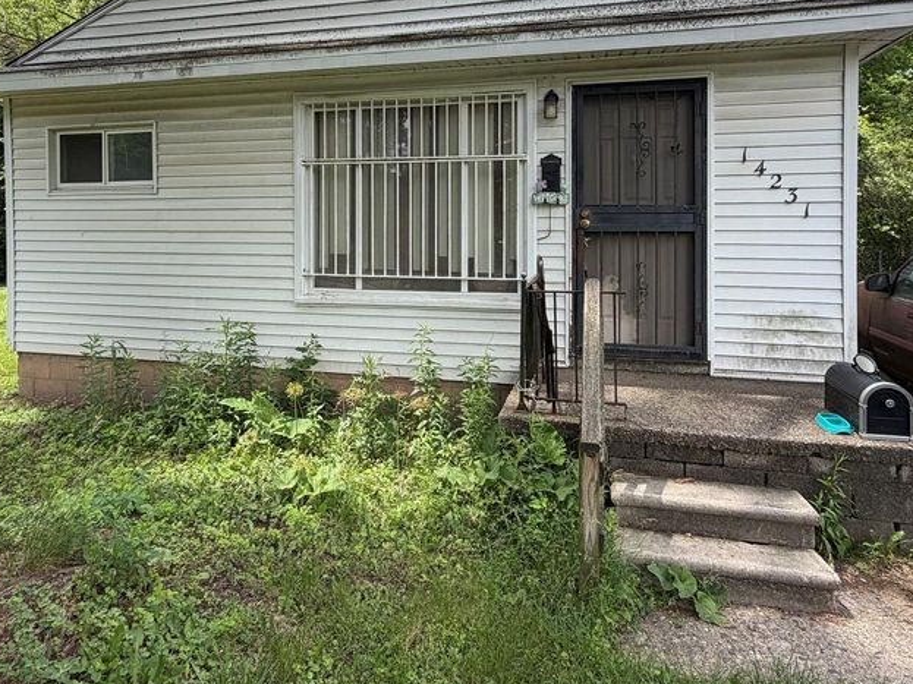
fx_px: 607
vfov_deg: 57.5
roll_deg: +0.8
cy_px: 227
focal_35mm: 23
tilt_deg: -0.9
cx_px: 447
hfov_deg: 73.9
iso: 64
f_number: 2.2
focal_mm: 2.22
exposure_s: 1/502
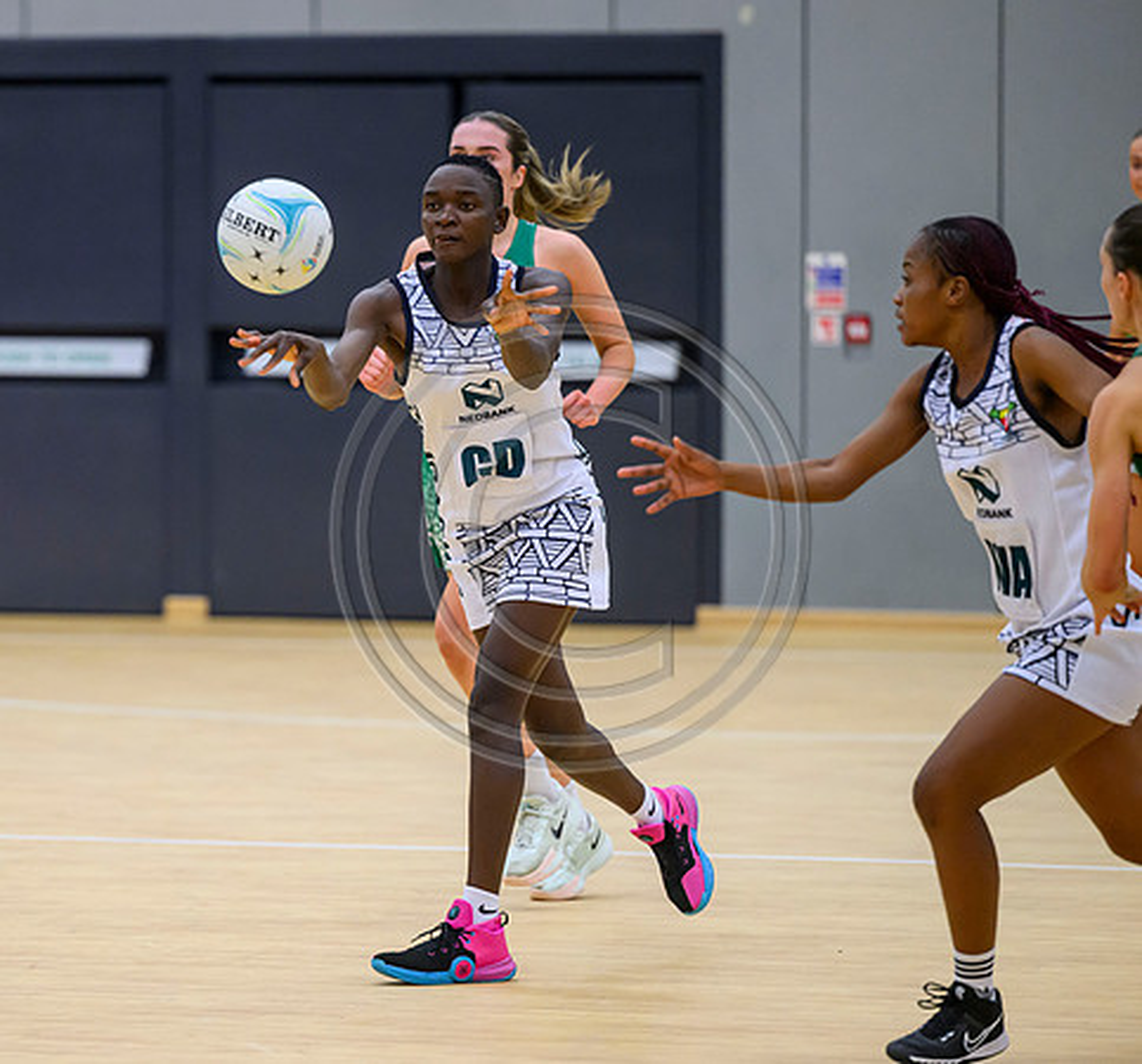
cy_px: 522
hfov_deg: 6.9
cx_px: 307
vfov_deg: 6.5
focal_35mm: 262
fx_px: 9438
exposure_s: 1/1000
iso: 4000
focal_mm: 200
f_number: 3.2
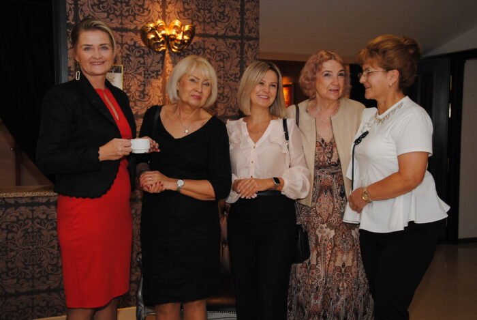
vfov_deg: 32.0
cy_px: 160
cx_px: 238
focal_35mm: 42
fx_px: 557
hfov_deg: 46.3
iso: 400
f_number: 5.6
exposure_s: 1/60
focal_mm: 28
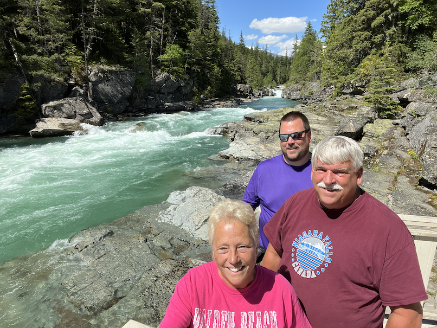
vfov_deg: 58.9
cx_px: 218
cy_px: 164
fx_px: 290
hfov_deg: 73.9
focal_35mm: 23
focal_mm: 2.71
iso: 32
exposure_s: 1/1172
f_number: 2.2
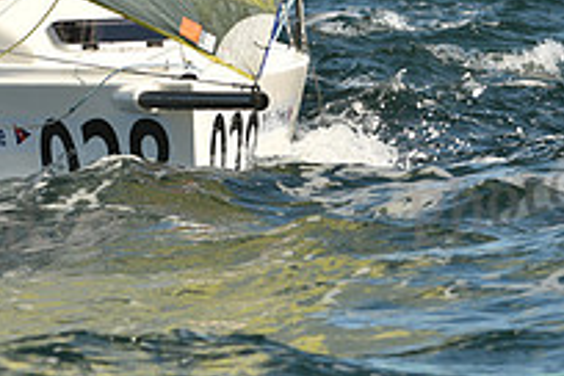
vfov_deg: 2.0
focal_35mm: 681
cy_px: 70
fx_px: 10668
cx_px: 265
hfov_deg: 3.0
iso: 250
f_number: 6.3
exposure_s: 1/1250
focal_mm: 240
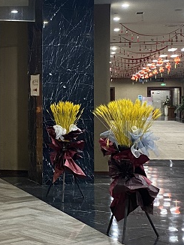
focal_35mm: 85
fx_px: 602
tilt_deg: +1.1
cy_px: 98
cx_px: 22
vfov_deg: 23.0
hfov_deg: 17.2
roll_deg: -0.7
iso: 500
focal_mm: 4.25
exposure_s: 1/50
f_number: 1.8
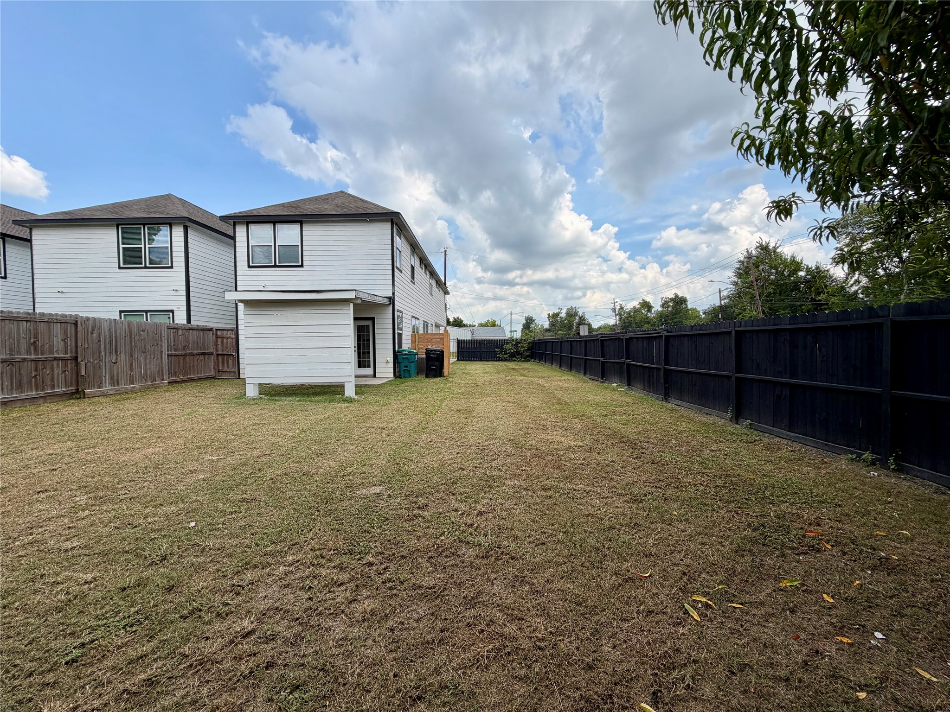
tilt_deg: -2.3
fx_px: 384
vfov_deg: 85.7
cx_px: 475
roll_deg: +0.9
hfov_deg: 102.1
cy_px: 356
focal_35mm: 14
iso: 25
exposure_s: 1/770
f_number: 2.2
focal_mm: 2.22
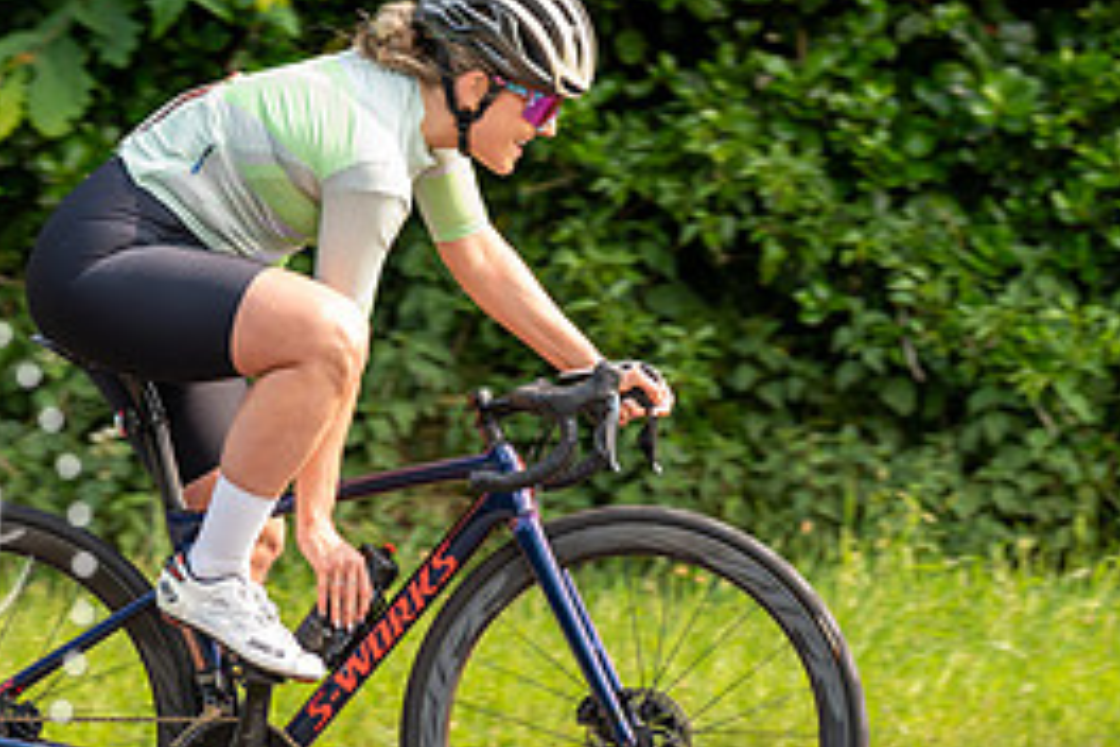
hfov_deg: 4.7
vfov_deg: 3.1
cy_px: 354
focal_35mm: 439
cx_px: 356
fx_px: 13657
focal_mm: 200
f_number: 3.2
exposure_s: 1/1000
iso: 320
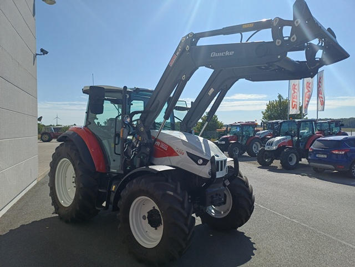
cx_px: 178
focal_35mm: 25
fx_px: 256
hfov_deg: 69.4
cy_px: 134
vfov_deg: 54.9
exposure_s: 1/1919
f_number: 1.8
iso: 50
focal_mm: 4.65
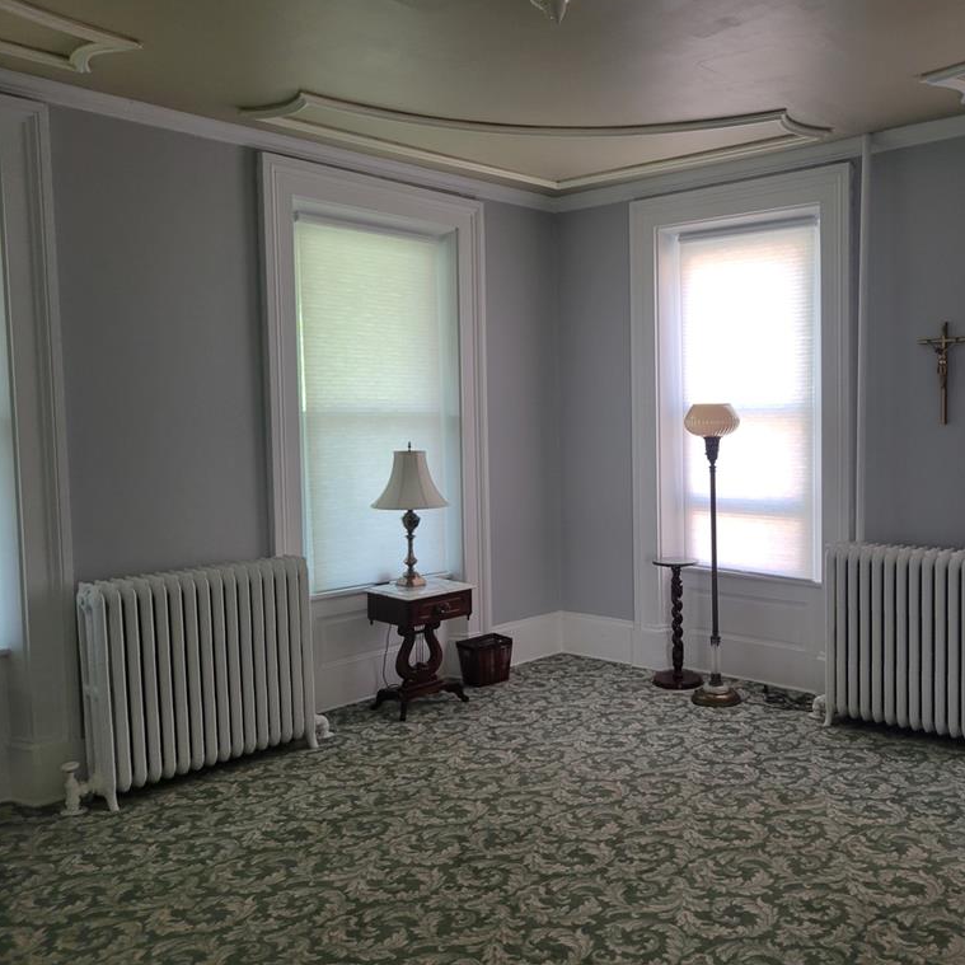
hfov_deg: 51.8
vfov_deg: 52.5
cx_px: 622
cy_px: 478
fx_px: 978
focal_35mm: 31
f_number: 1.8
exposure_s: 1/120
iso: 125
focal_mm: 5.4
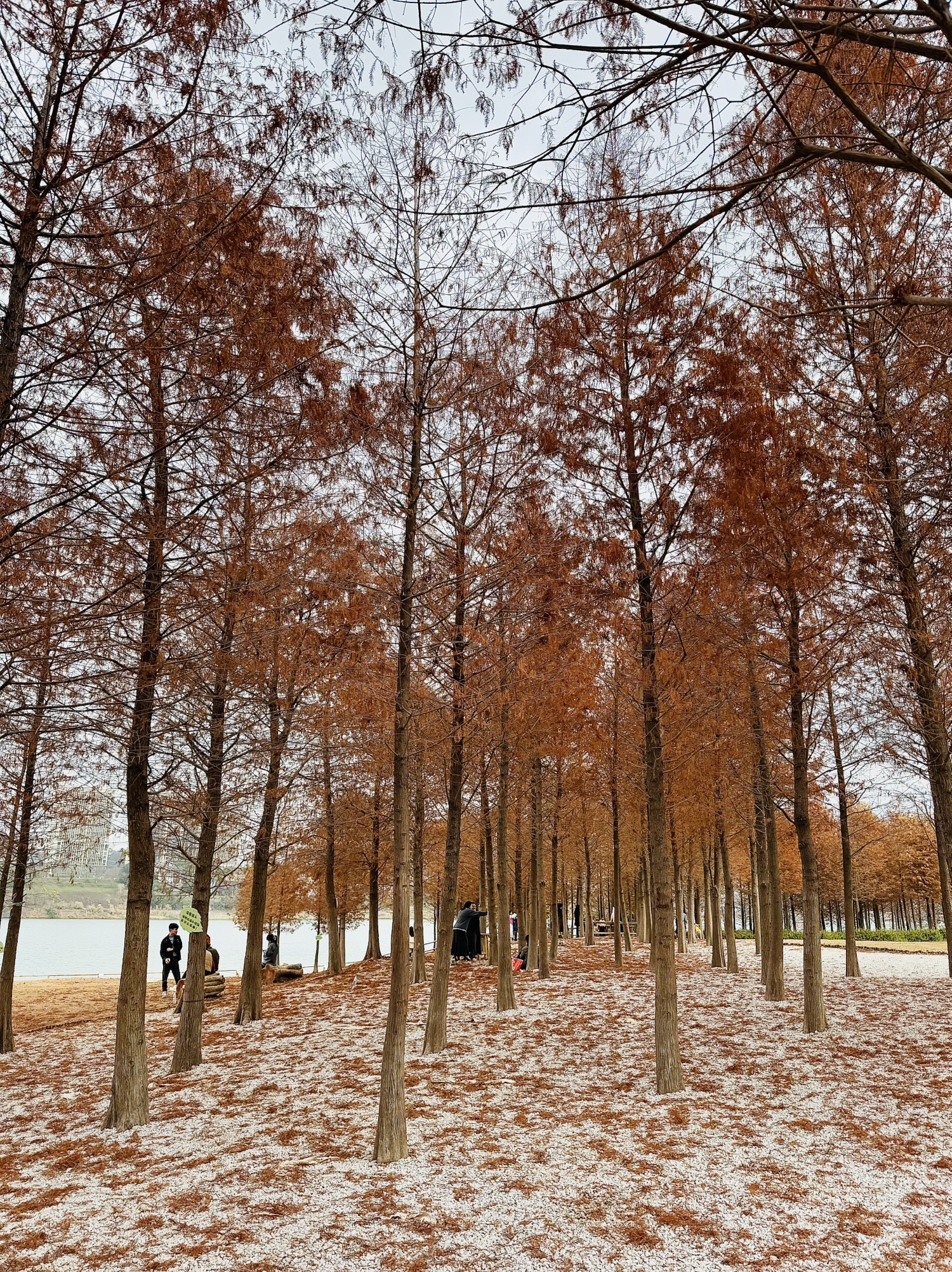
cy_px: 636
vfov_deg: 71.6
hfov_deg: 56.8
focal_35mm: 24
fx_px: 881
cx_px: 476
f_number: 1.78
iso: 100
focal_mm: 6.76
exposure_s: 1/2169
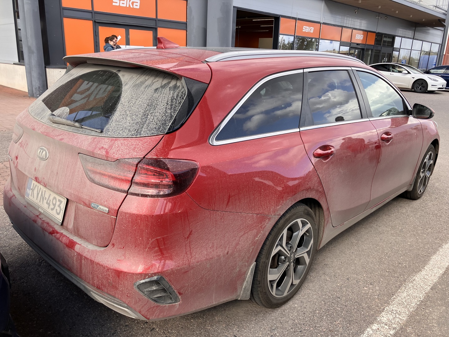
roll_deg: -1.8
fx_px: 363
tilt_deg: -16.8
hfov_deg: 63.4
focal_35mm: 28
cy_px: 168
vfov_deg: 49.7
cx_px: 224
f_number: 1.8
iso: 32
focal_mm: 3.99
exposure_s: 1/376
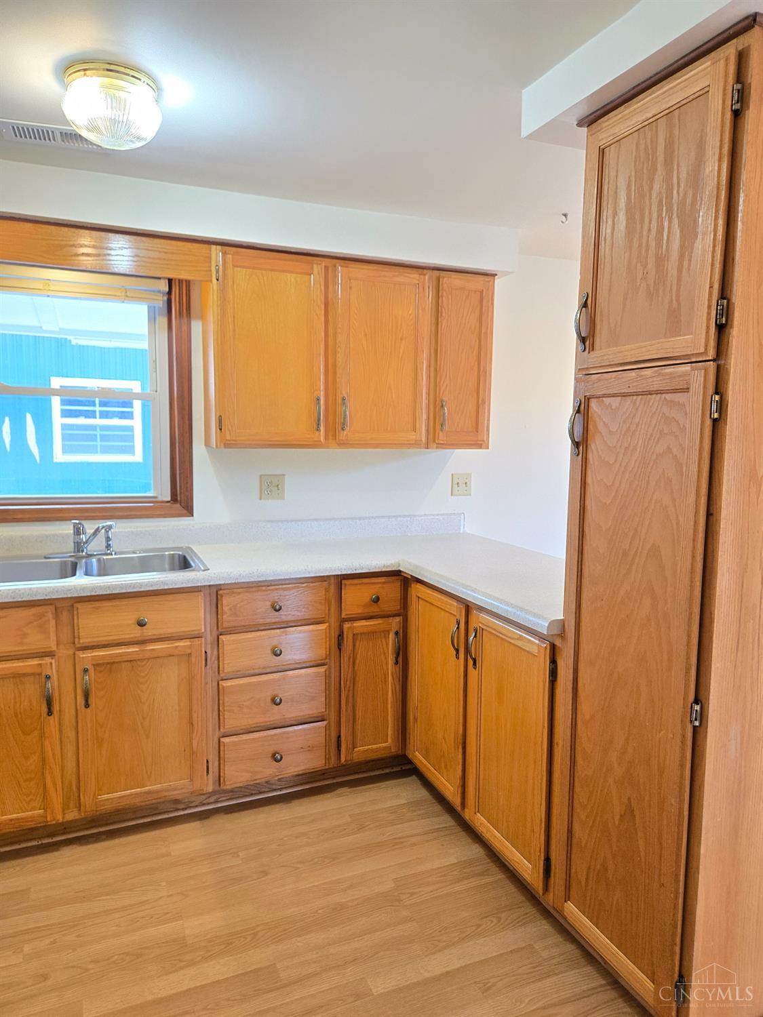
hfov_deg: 58.9
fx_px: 676
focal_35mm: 23
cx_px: 382
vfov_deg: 73.9
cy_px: 508
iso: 250
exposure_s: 1/120
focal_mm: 5.4
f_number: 1.8
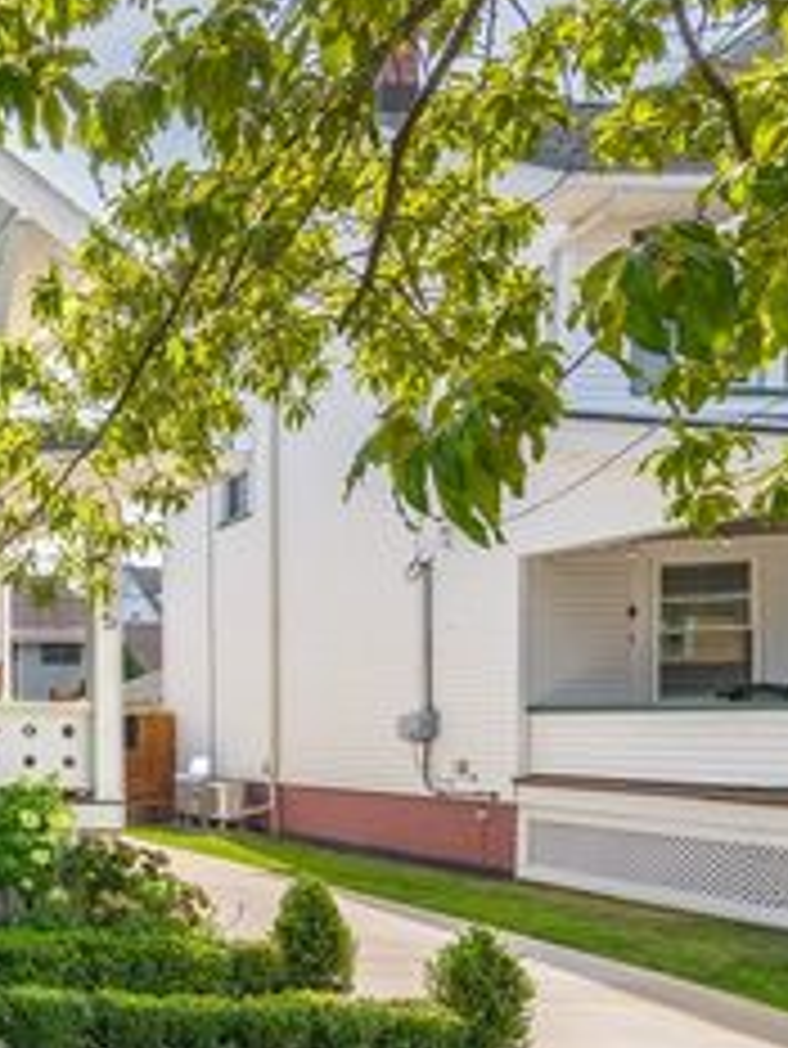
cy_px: 479
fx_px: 1061
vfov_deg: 52.5
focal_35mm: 35
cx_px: -266
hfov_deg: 30.7
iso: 200
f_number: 9
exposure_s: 1/640
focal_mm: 17
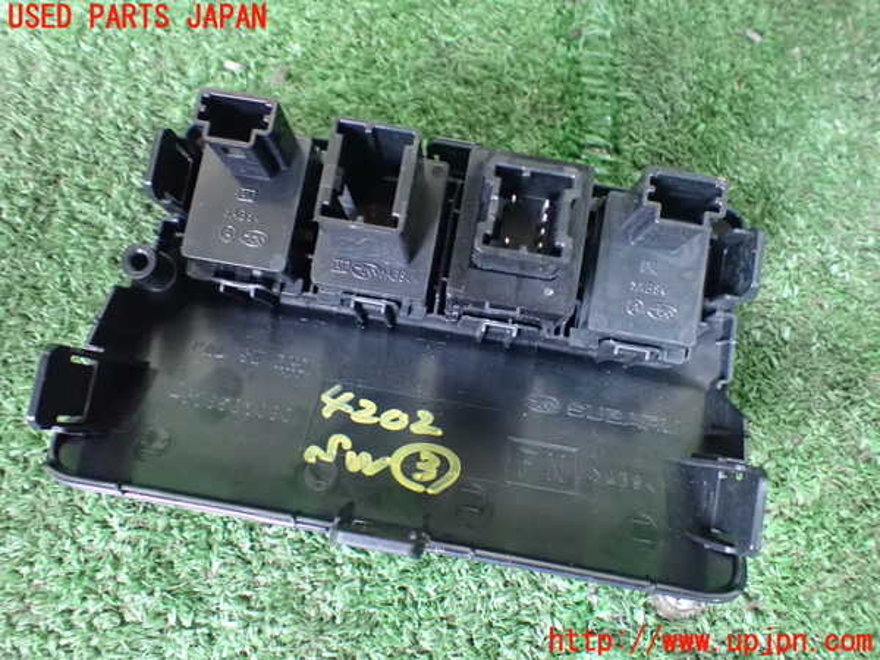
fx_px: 763
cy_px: 330
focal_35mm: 30
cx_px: 440
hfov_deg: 60.0
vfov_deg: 46.8
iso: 1250
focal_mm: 5.4
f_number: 2.3
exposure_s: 1/30
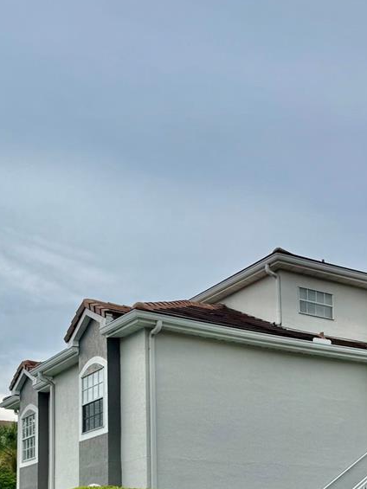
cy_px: 454
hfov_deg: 28.4
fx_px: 721
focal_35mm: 51
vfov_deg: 35.0
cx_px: 242
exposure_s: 1/1812
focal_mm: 6.76
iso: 80
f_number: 1.78
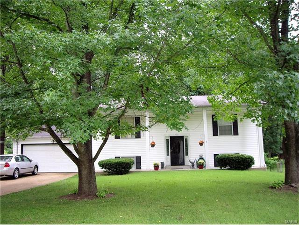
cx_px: 150
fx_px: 328
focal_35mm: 38
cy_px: 112
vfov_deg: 37.7
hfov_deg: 49.0
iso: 100
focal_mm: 6.2
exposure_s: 1/80
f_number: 2.7
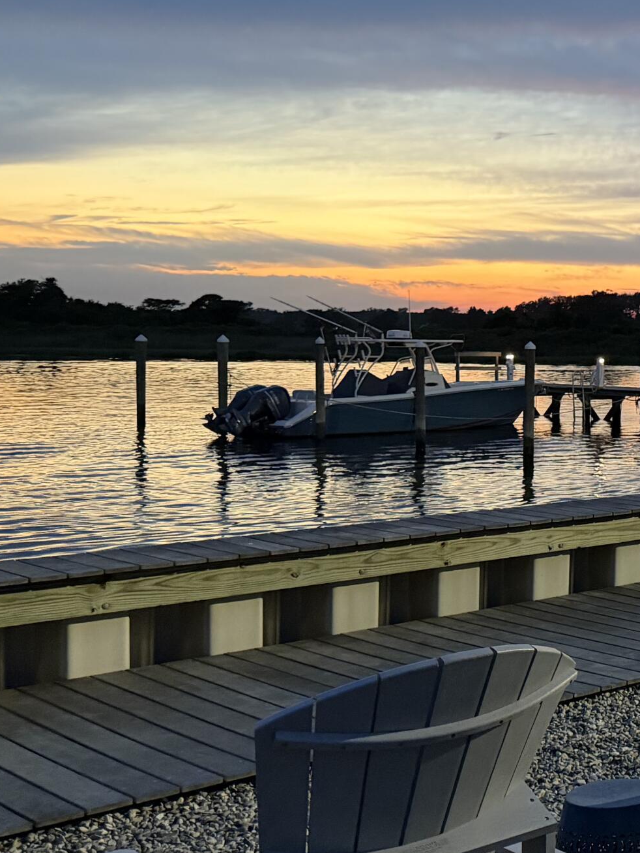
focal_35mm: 55
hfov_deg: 23.0
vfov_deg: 34.9
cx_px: 877
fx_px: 1356
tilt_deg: -1.8
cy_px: 386
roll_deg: +0.1
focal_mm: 6.76
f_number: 1.78
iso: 640
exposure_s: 1/40
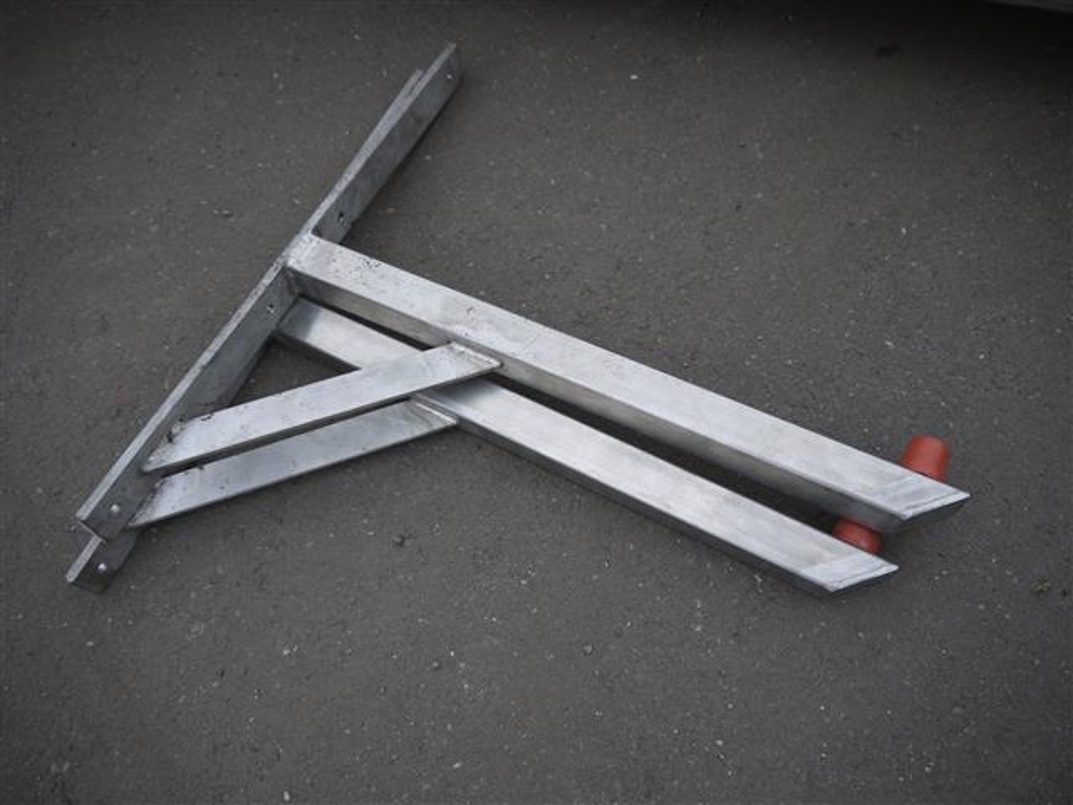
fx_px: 930
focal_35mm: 30
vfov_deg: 46.8
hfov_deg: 60.0
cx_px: 536
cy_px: 402
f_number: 3.5
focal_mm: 15
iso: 100
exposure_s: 1/125
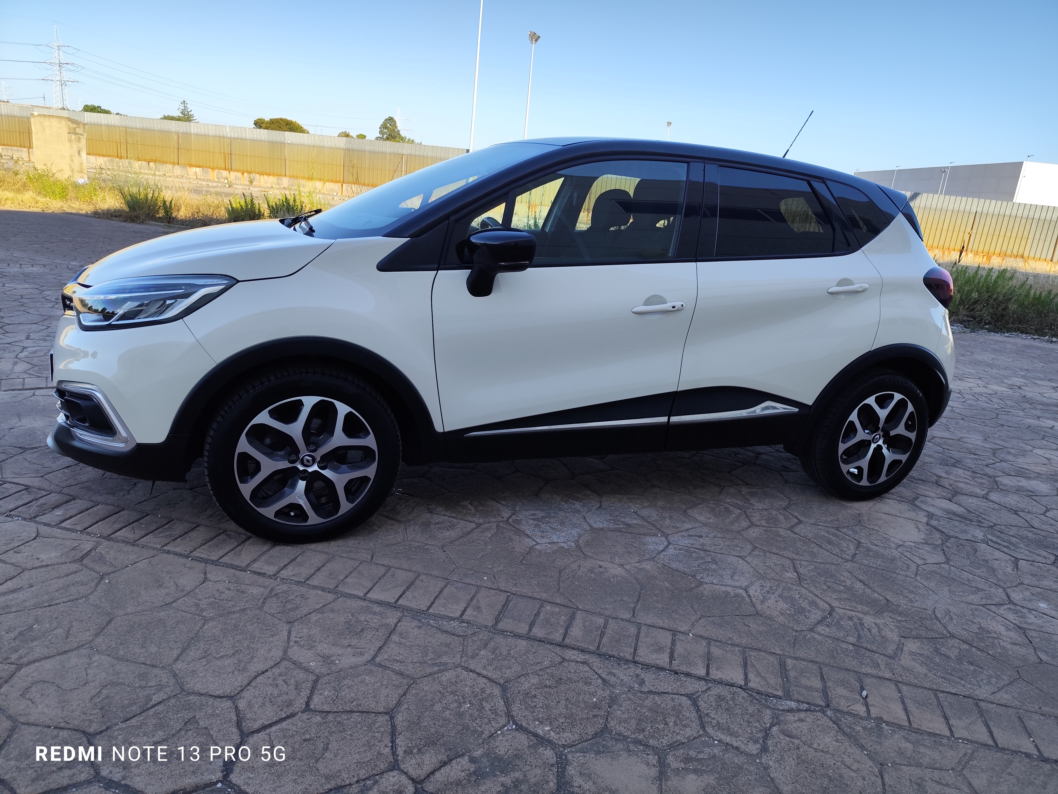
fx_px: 703
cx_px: 529
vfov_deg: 58.9
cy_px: 397
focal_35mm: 23
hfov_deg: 73.9
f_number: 1.65
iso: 50
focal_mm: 6.14
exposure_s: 1/586
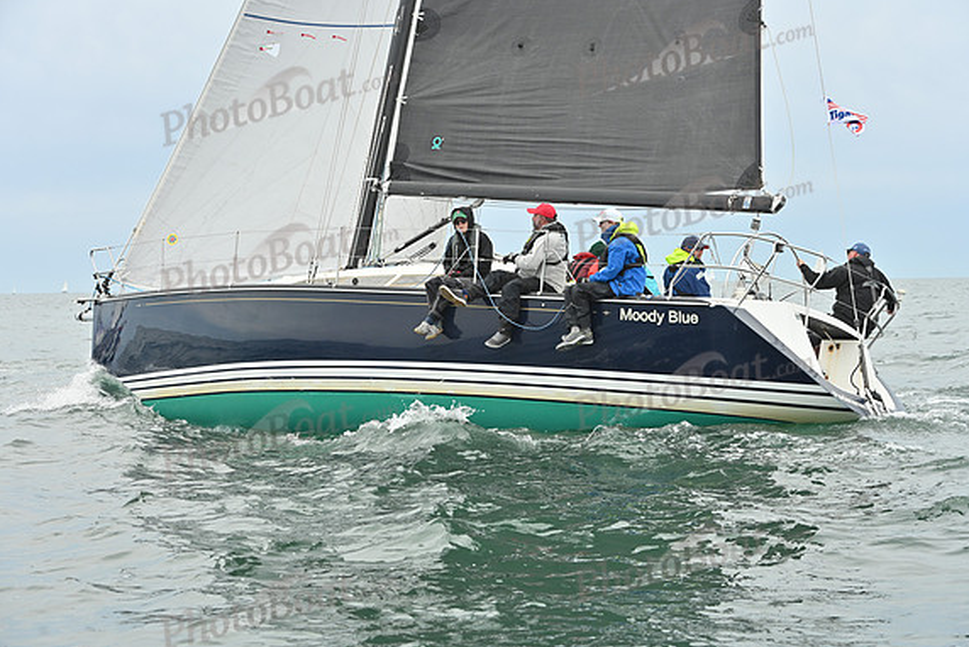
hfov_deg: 28.4
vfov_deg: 19.2
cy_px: 323
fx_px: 1912
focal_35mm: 71
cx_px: 488
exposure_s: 1/1000
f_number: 7.1
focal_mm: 70
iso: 320
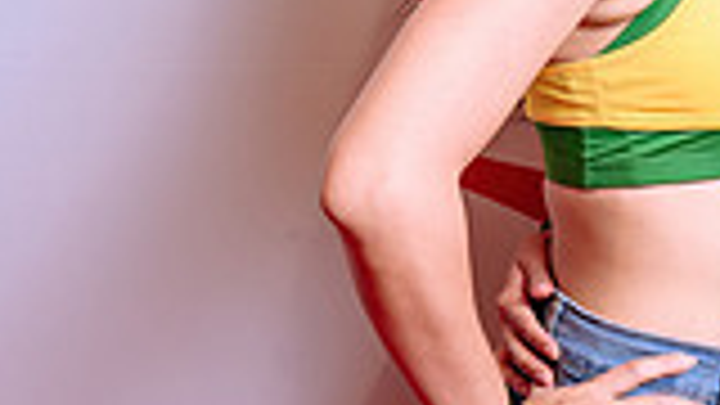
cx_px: 1036
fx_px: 2997
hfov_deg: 13.0
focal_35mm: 157
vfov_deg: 7.7
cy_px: 105
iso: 100
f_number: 4
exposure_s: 1/50
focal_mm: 40
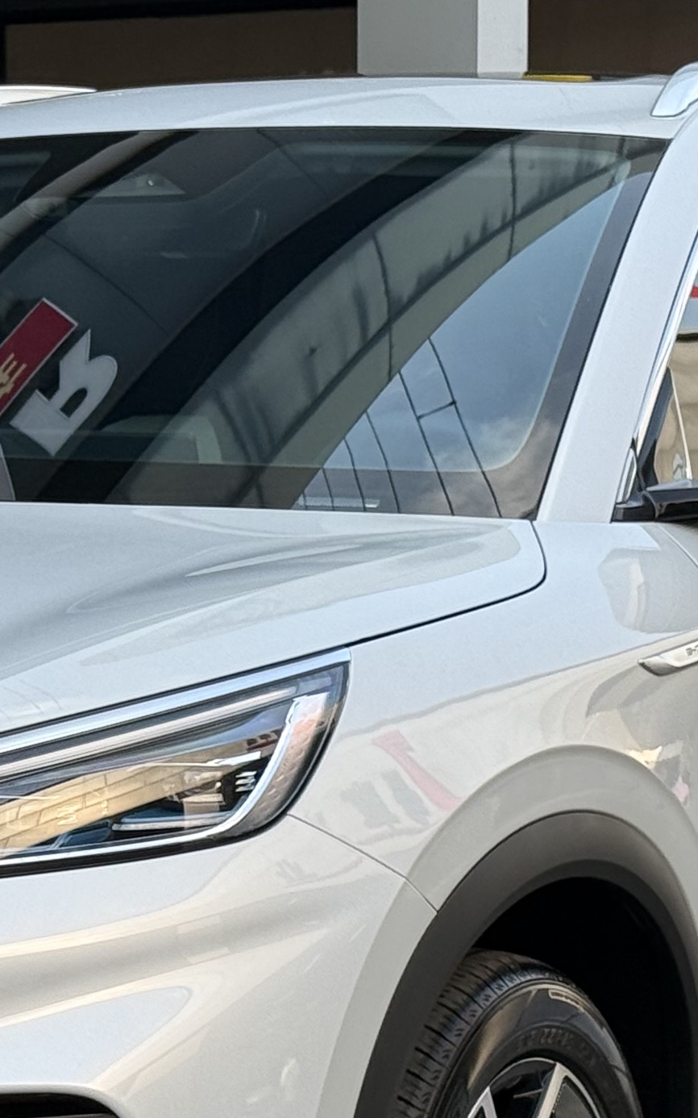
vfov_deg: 14.1
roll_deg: +0.0
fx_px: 4506
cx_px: 45
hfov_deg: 8.8
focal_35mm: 148
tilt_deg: -3.6
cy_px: 669
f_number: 1.78
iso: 64
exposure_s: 1/819
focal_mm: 6.76
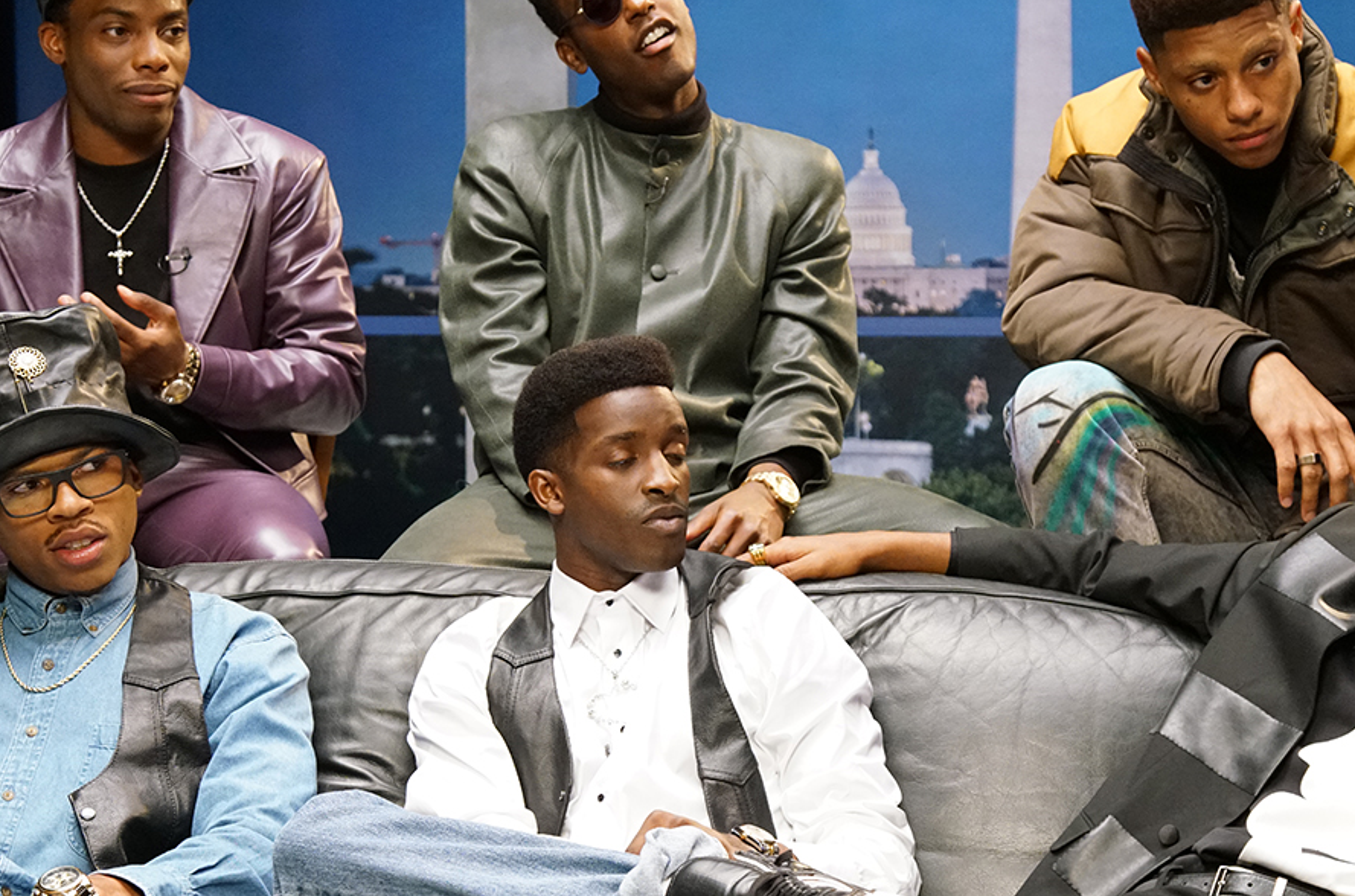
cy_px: 503
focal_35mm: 101
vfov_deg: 13.5
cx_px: 665
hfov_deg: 20.3
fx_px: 3792
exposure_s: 1/125
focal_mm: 58
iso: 6400
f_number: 5.6
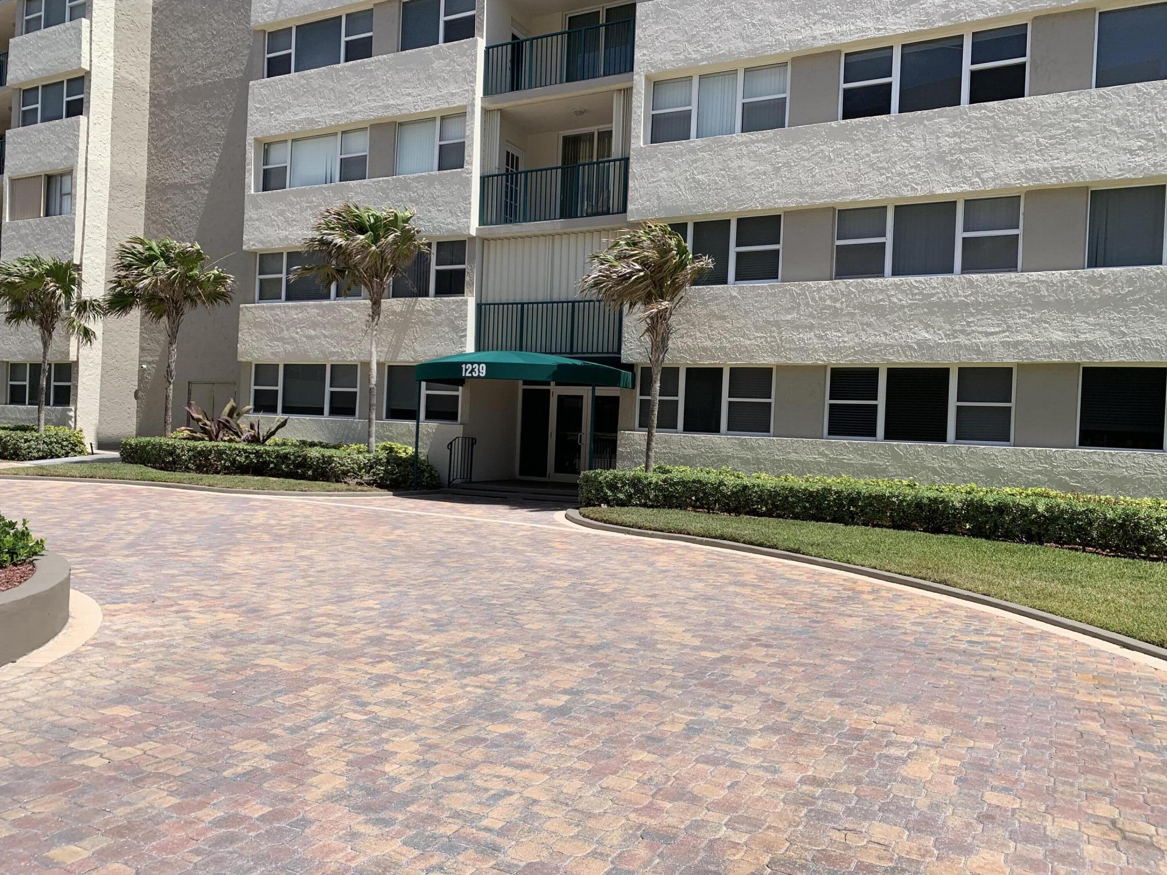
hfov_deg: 67.3
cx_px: 584
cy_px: 438
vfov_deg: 53.1
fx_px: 877
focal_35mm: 26
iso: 25
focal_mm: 4.25
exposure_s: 1/2481
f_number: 1.8
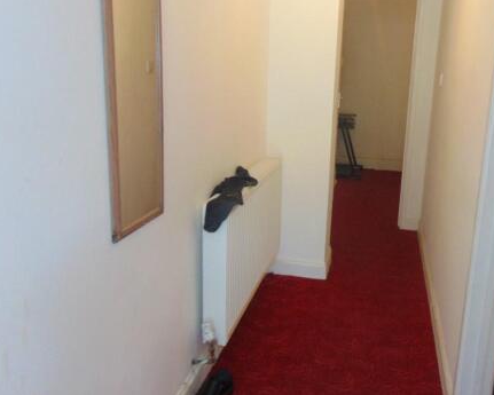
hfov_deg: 53.6
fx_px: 483
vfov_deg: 44.6
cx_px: 310
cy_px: 192
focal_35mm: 33
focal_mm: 4.5
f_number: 3
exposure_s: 1/30
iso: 200
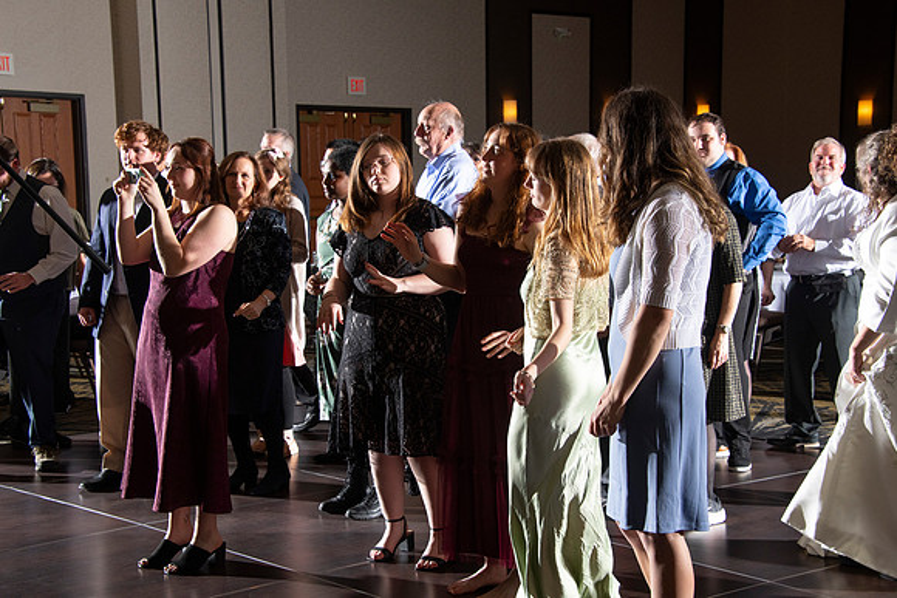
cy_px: 299
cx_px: 448
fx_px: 1545
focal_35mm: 62
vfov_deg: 21.9
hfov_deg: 32.4
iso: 800
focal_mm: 62
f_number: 9
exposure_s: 1/160
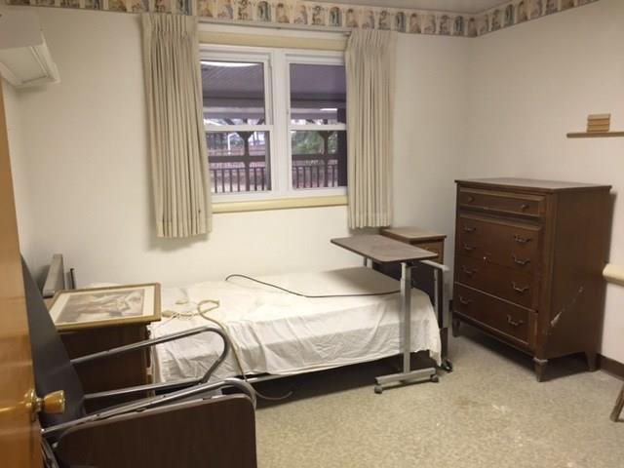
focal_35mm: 29
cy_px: 234
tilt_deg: -9.9
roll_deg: +0.7
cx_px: 312
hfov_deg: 61.7
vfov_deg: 48.2
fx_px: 523
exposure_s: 1/30
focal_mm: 4.15
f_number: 2.2
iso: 64
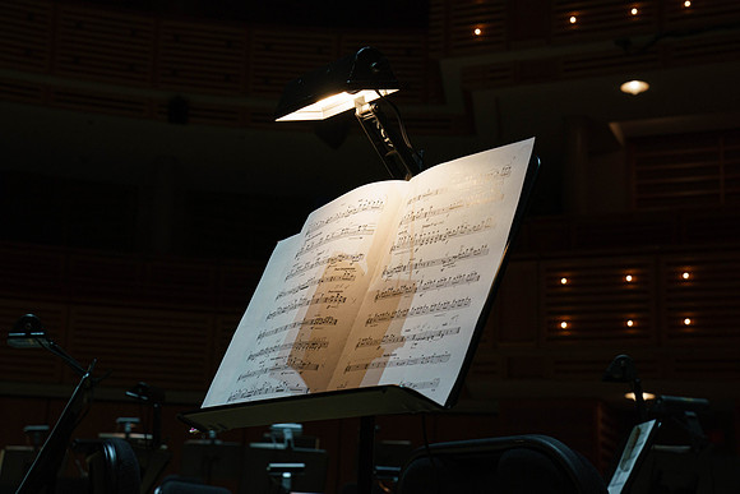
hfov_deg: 31.0
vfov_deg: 20.9
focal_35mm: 65
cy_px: 247
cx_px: 370
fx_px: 1336
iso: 2500
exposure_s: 1/200
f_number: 9
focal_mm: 65
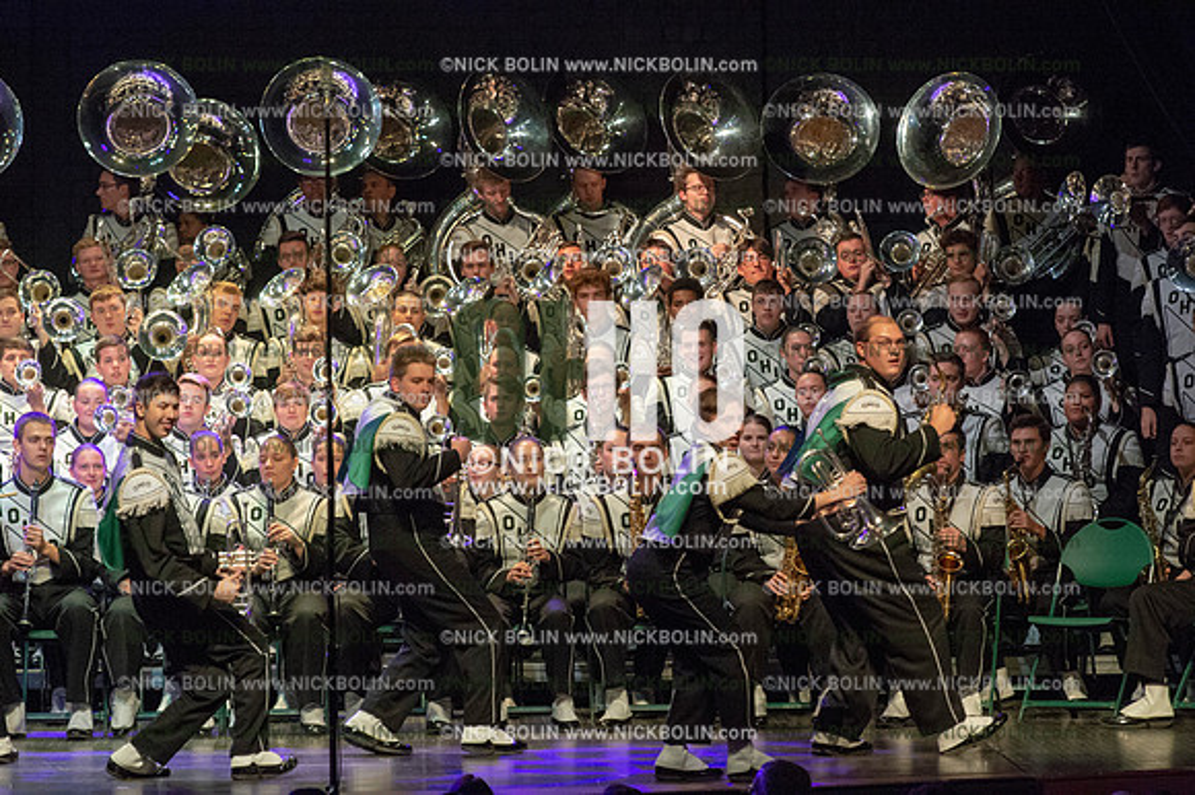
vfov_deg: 6.9
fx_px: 6635
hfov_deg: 10.3
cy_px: 398
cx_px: 598
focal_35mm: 200
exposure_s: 1/400
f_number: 5.6
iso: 8000
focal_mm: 200
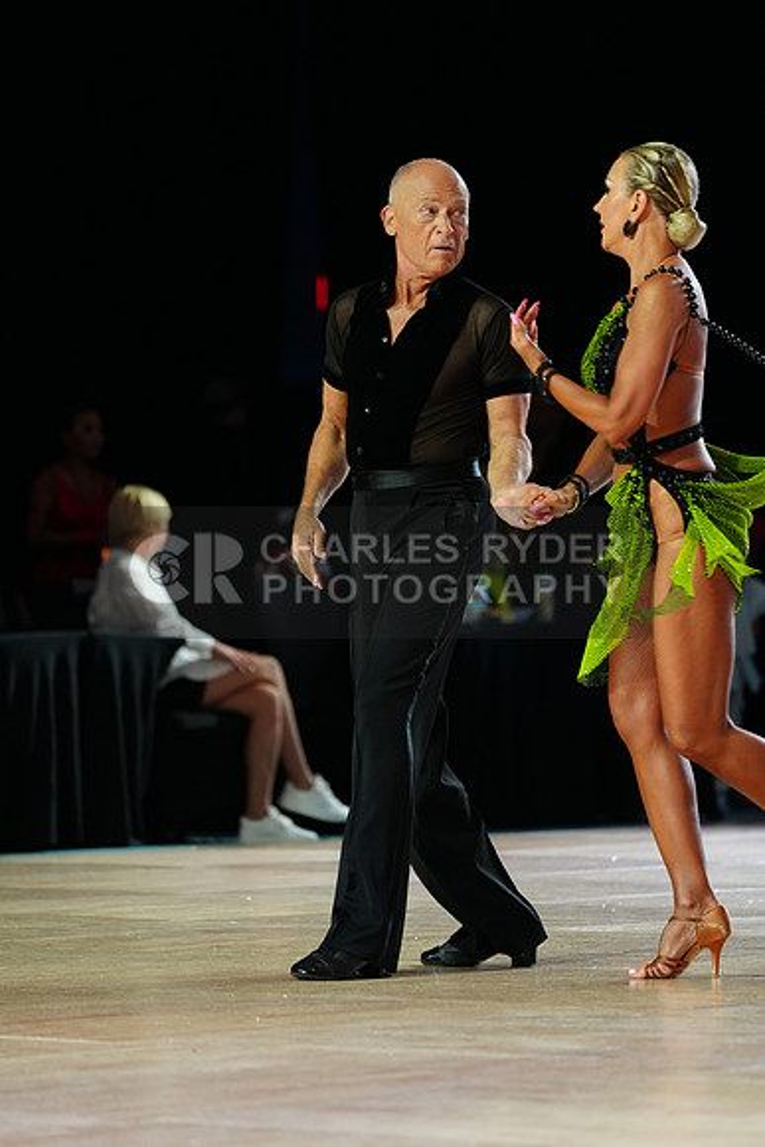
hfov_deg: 6.9
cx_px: 382
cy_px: 574
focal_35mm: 200
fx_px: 6371
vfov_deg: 10.3
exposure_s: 1/320
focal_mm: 200
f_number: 4
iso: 2500
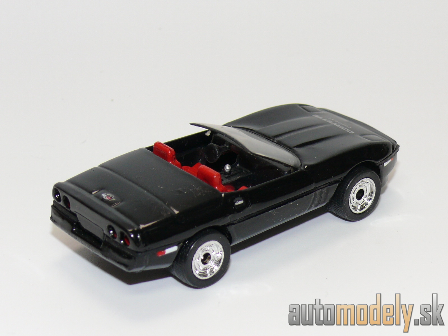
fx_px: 1424
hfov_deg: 17.9
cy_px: 168
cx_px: 224
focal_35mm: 110
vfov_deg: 13.5
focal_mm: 13.9
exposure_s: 1/30
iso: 100
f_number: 4
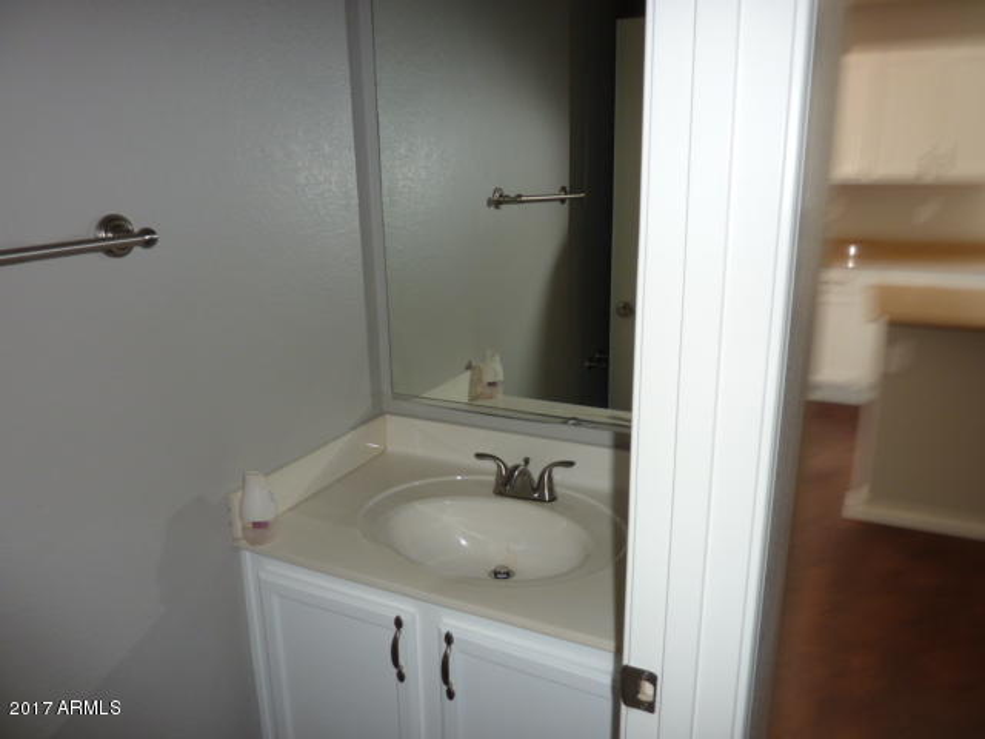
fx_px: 711
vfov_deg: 54.9
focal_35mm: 25
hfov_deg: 69.4
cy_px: 370
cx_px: 492
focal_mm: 4.1
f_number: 3.3
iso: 100
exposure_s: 1/30
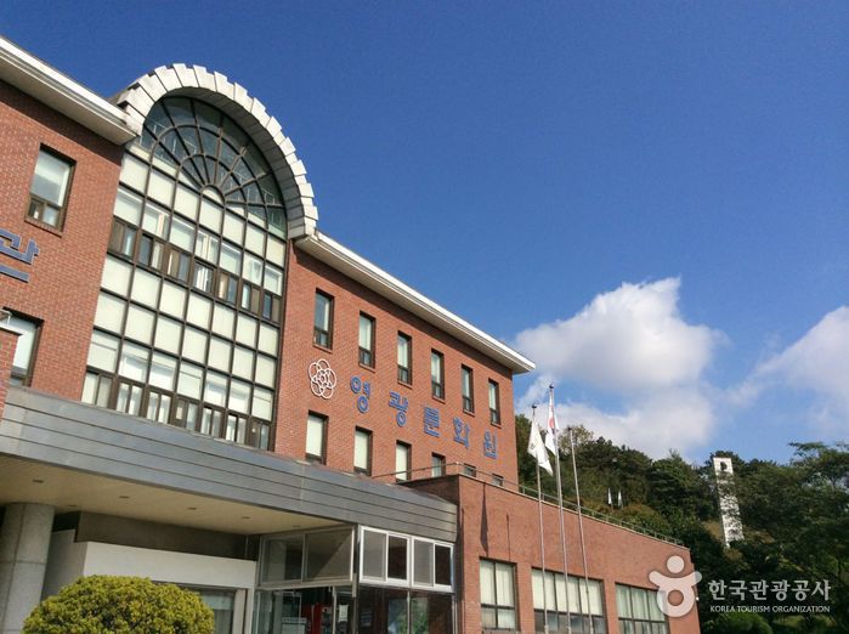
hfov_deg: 55.4
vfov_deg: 42.8
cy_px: 317
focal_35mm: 33
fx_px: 808
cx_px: 424
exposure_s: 1/2387
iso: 32
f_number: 2.4
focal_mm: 3.3
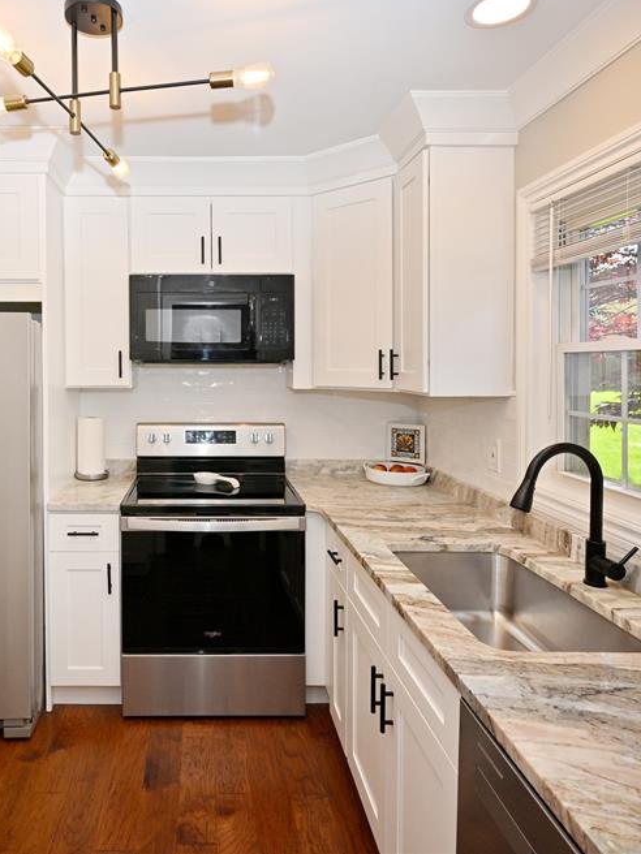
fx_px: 518
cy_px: 411
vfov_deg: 79.0
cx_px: 224
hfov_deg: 62.2
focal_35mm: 21
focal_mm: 14
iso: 320
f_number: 10
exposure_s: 1/60
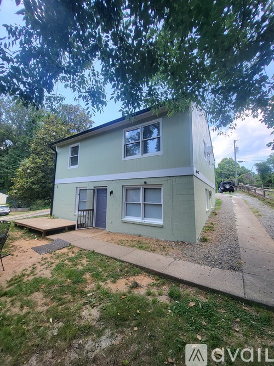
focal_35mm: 13
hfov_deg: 89.9
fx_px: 137
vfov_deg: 106.2
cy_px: 183
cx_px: 137
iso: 32
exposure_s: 1/288
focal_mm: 1.74
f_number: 2.2
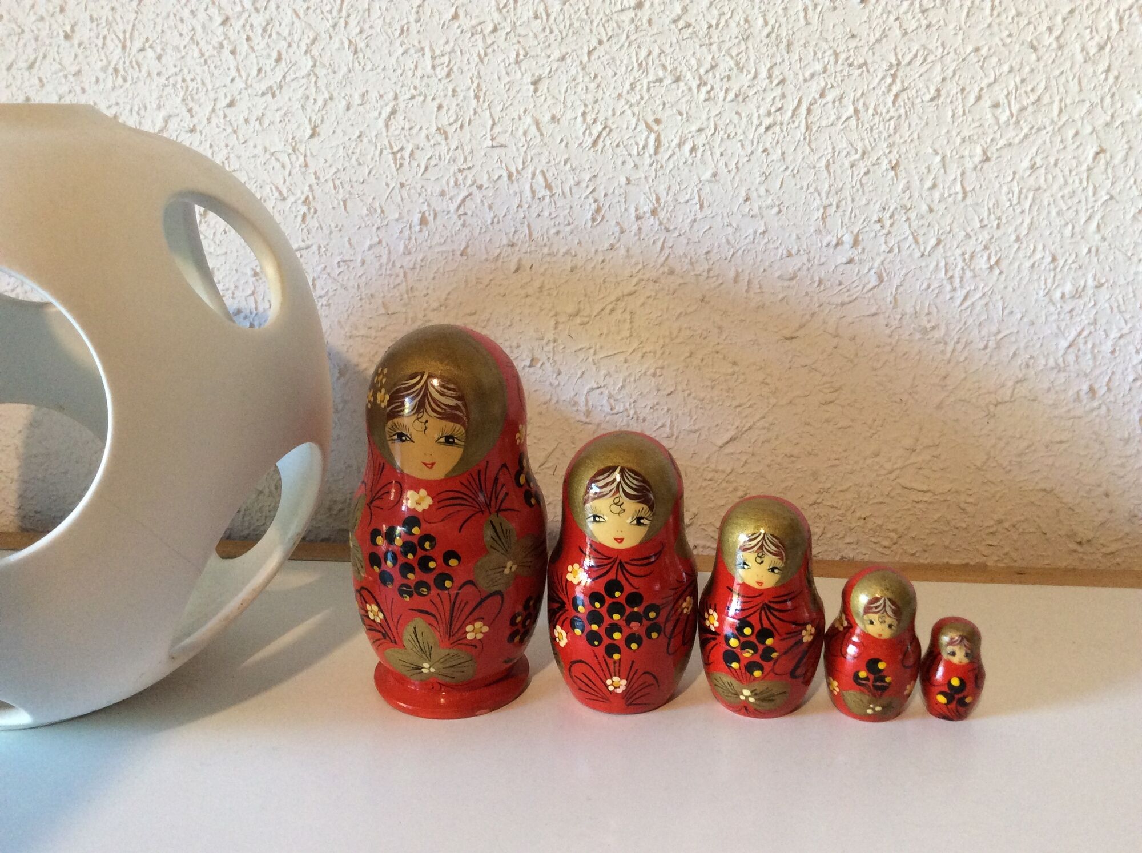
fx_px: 1054
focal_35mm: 32
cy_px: 426
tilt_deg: -15.8
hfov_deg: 56.9
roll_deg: +0.5
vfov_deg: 44.1
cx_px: 571
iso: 160
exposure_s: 1/25
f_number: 2.4
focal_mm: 3.3
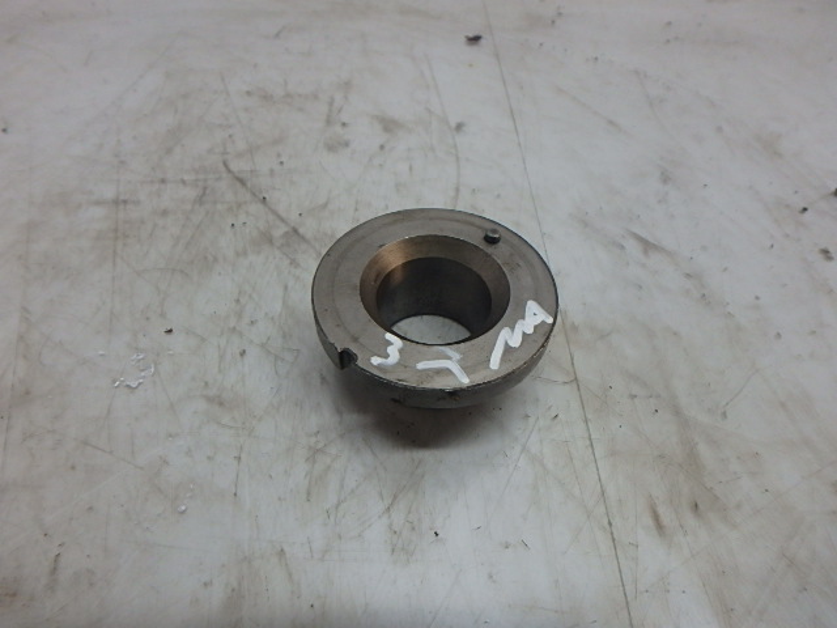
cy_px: 314
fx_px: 508
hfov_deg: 79.0
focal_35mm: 21
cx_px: 418
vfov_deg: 63.4
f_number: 3.5
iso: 200
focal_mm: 3.7
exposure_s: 1/50
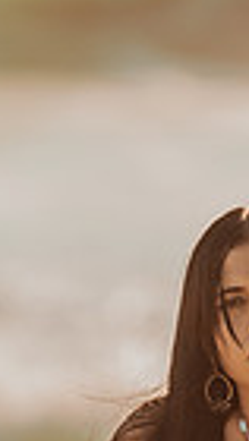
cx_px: 255
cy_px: 450
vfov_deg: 4.7
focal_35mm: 454
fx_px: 5316
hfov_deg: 2.7
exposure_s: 1/4000
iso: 80
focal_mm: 135
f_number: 1.8
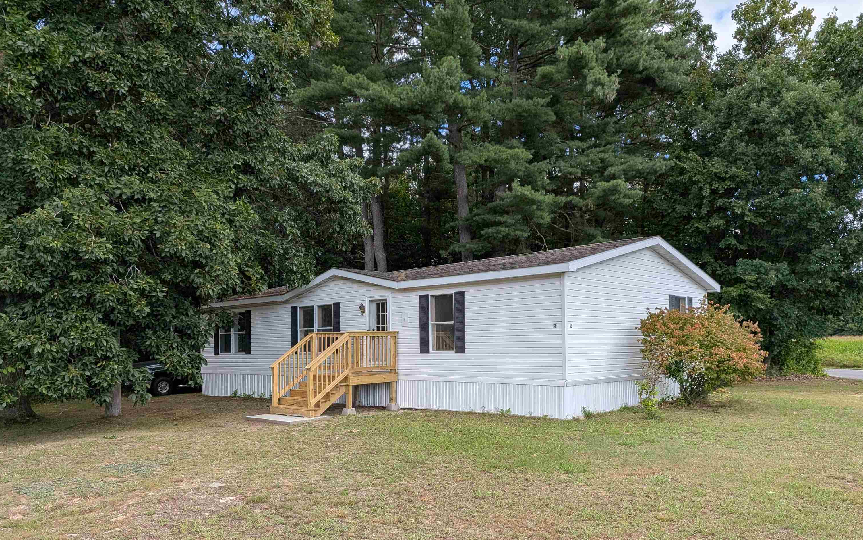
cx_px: 435
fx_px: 612
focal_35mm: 26
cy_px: 326
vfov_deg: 47.3
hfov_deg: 70.4
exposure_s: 1/821
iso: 35
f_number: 1.7
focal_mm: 4.53
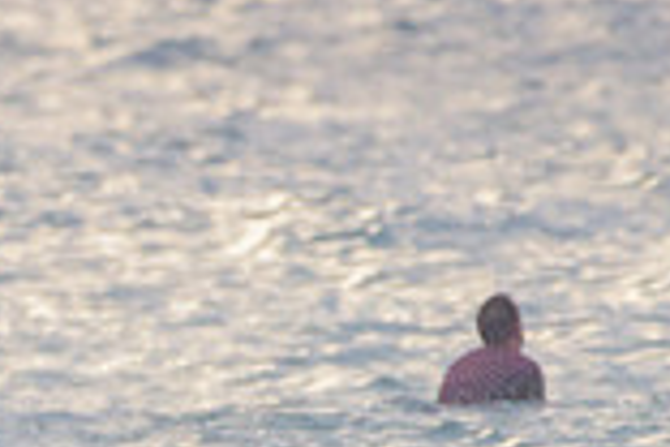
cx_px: -231
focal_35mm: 2286
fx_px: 42542
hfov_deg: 0.9
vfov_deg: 0.6
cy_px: 769
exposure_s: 1/1250
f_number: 5.6
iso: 450
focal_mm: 500
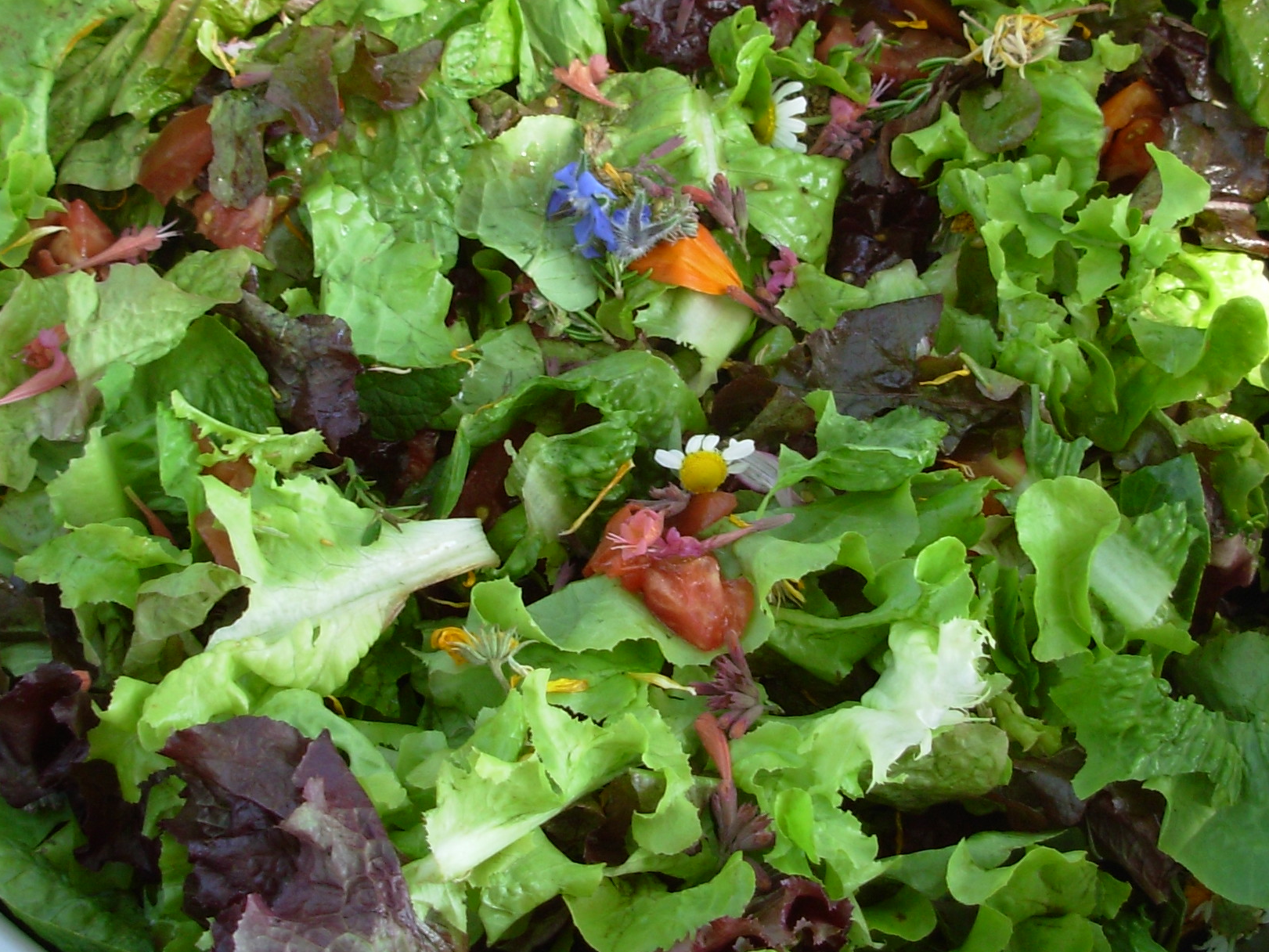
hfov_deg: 29.4
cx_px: 706
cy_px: 388
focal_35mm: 66
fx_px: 2420
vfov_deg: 22.2
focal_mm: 6.3
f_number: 2.9
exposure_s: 1/35.9
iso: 50
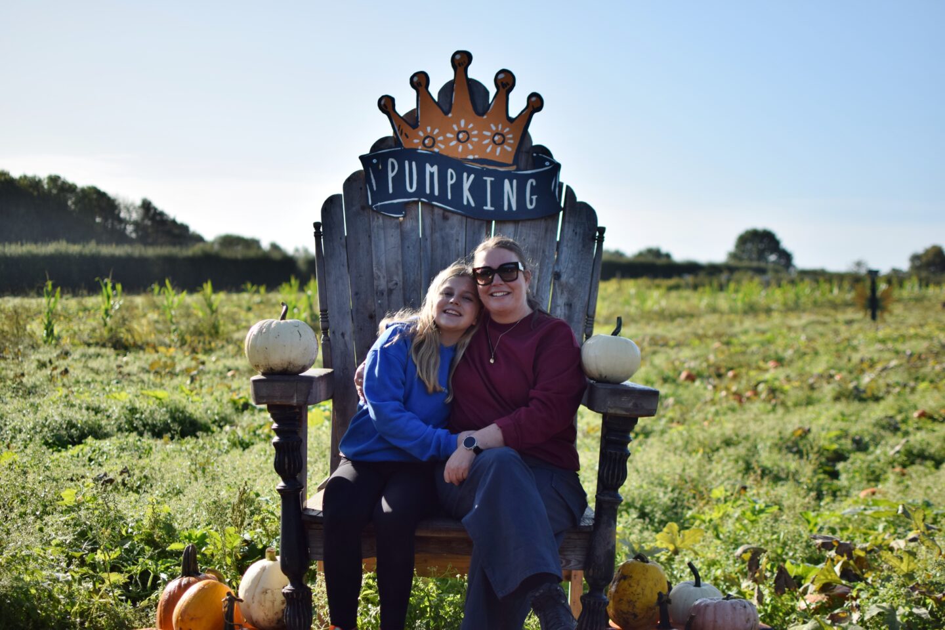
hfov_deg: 37.9
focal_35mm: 52
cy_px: 315
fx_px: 1378
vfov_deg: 25.8
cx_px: 472
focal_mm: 35
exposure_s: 1/4000
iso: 100
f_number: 1.8
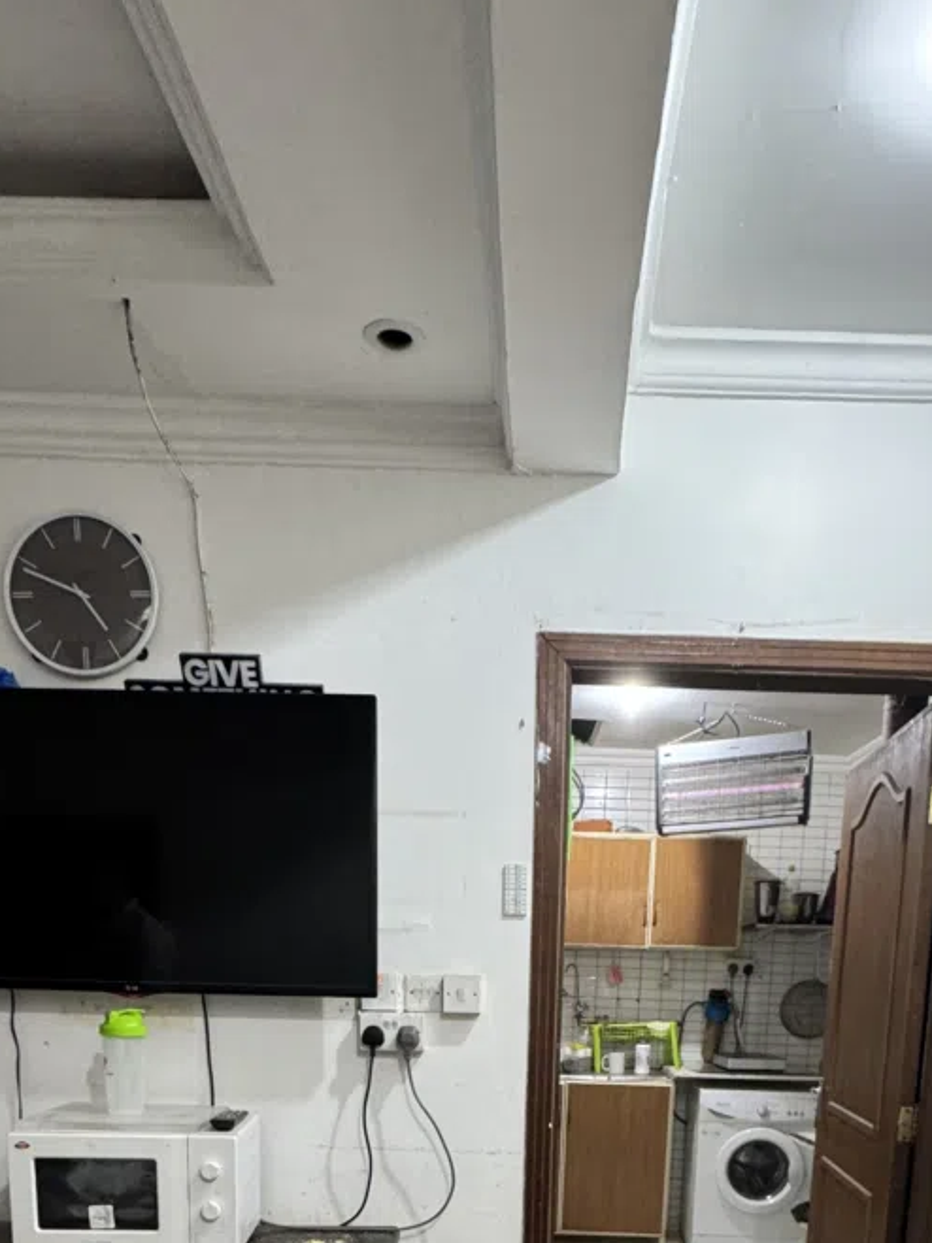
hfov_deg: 48.1
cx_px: 519
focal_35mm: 29
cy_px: 1152
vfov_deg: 52.9
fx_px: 1041
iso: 250
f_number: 2.2
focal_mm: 2.22
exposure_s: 1/50
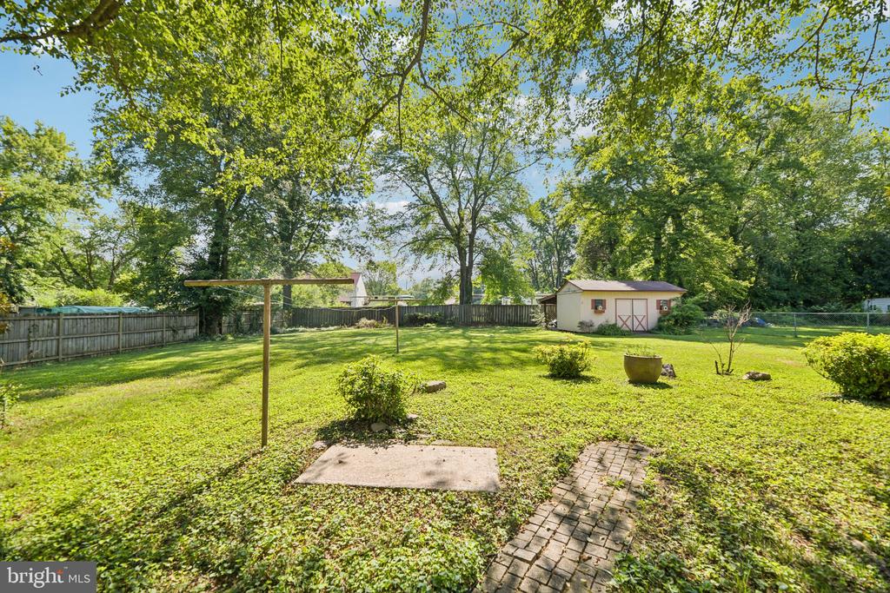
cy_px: 296
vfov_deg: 81.2
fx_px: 346
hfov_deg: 104.2
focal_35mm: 14
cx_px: 445
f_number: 8
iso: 100
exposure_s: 1/160
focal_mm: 14
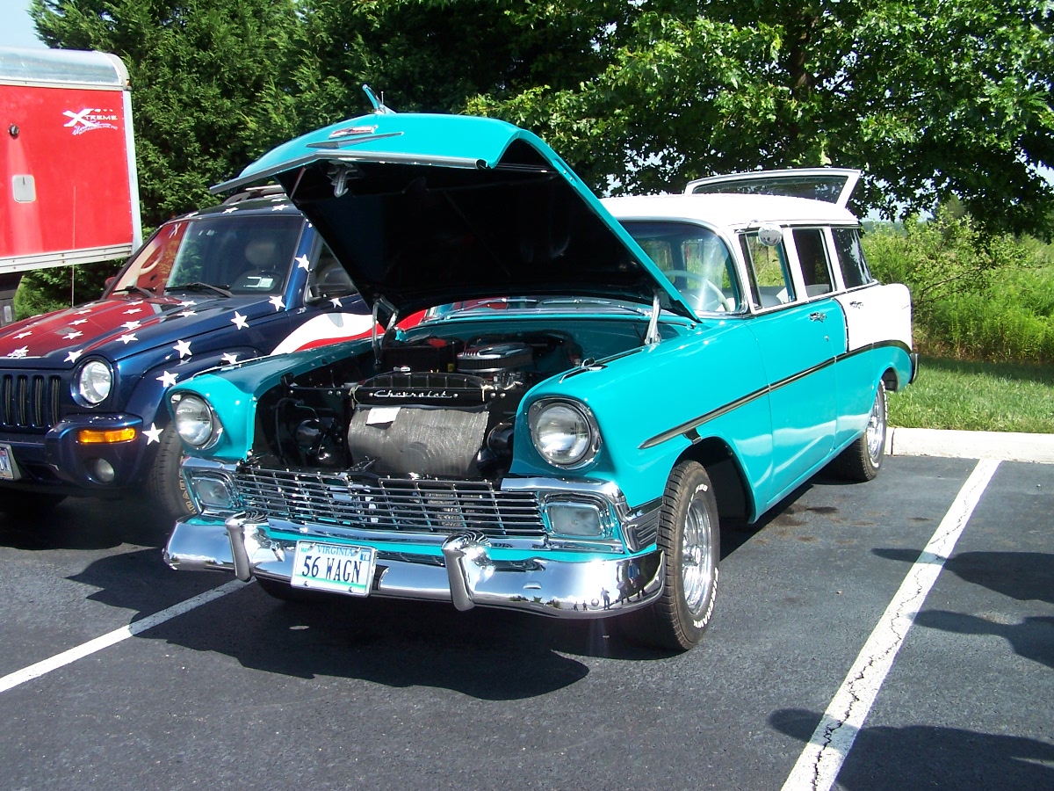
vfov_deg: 37.7
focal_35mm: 38
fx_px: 1157
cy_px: 396
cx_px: 527
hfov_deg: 49.0
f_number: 4
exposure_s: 1/350
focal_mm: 6.3
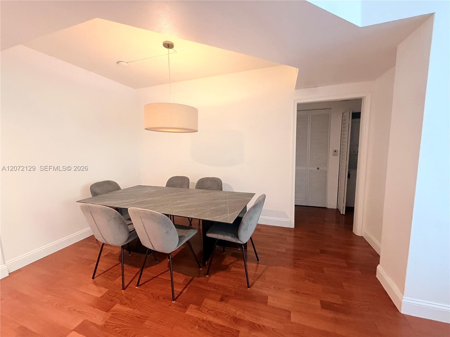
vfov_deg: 85.7
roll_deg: +0.9
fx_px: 182
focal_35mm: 14
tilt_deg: -5.8
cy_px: 168
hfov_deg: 102.1
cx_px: 225
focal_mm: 2.22
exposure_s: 1/60
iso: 640
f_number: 2.2
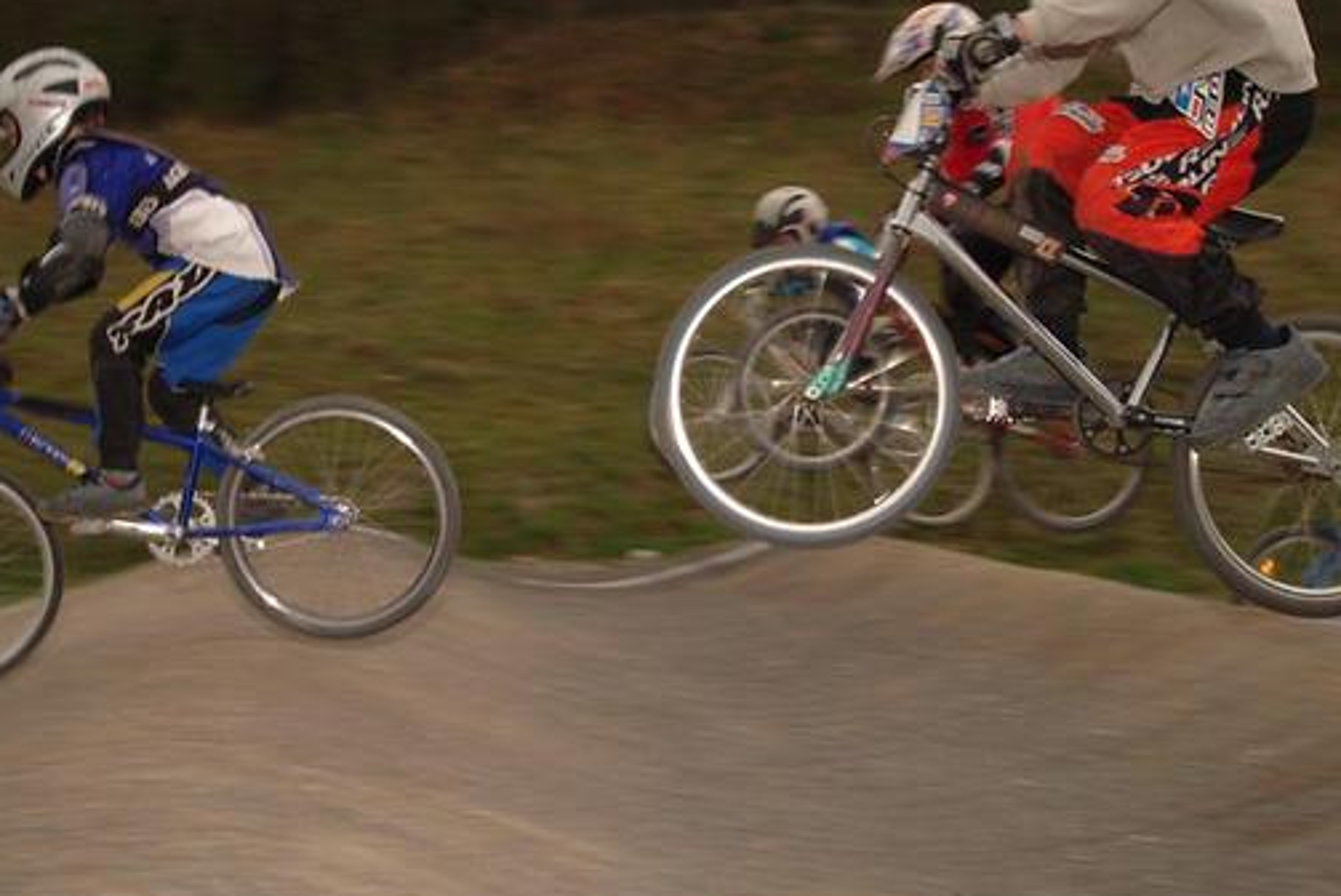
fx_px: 1565
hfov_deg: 46.2
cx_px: 576
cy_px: 355
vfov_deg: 31.8
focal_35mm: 42
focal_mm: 22
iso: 100
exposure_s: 1/125
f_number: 8
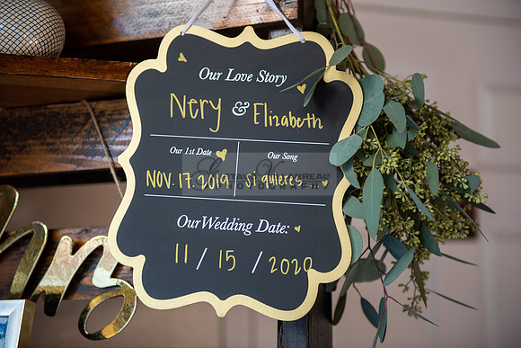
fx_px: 897
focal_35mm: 62
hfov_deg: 32.4
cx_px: 260
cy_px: 174
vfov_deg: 21.9
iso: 1000
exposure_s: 1/160
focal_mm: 62
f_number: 2.8
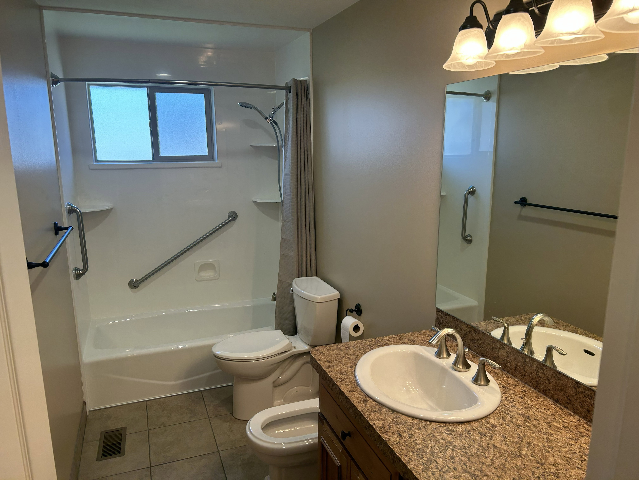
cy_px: 240
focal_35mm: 26
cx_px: 320
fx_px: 480
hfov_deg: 67.3
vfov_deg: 53.1
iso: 64
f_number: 1.5
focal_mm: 5.7
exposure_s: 1/155
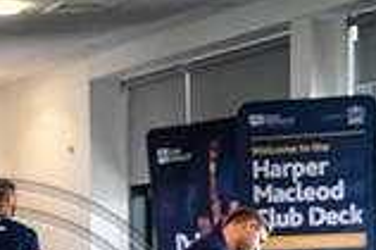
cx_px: -17
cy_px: 420
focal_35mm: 151
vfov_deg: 8.8
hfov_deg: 13.4
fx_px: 1575
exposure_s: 1/500
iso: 3200
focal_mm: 41
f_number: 3.2
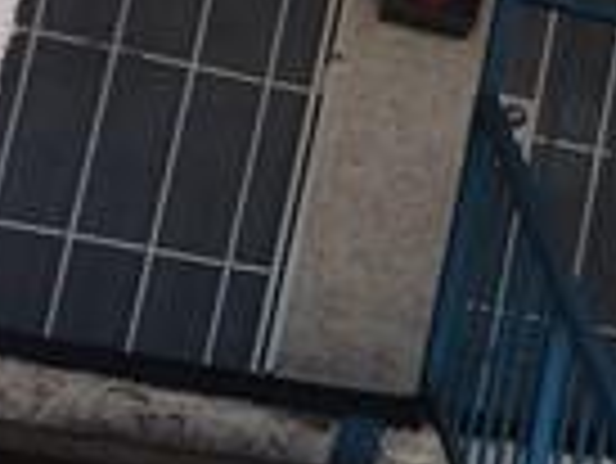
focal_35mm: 172
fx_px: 3063
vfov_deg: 8.6
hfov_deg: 8.4
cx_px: 2158
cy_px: 275
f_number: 1.8
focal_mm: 5.4
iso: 20
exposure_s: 1/538
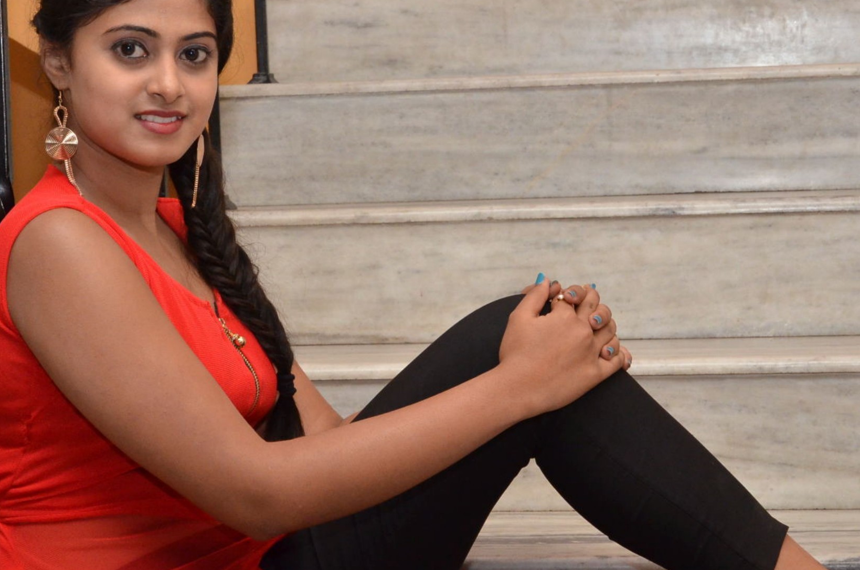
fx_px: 2074
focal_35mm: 87
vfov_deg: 15.6
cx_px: 447
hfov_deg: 23.4
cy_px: 283
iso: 2000
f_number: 8
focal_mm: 42
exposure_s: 1/125
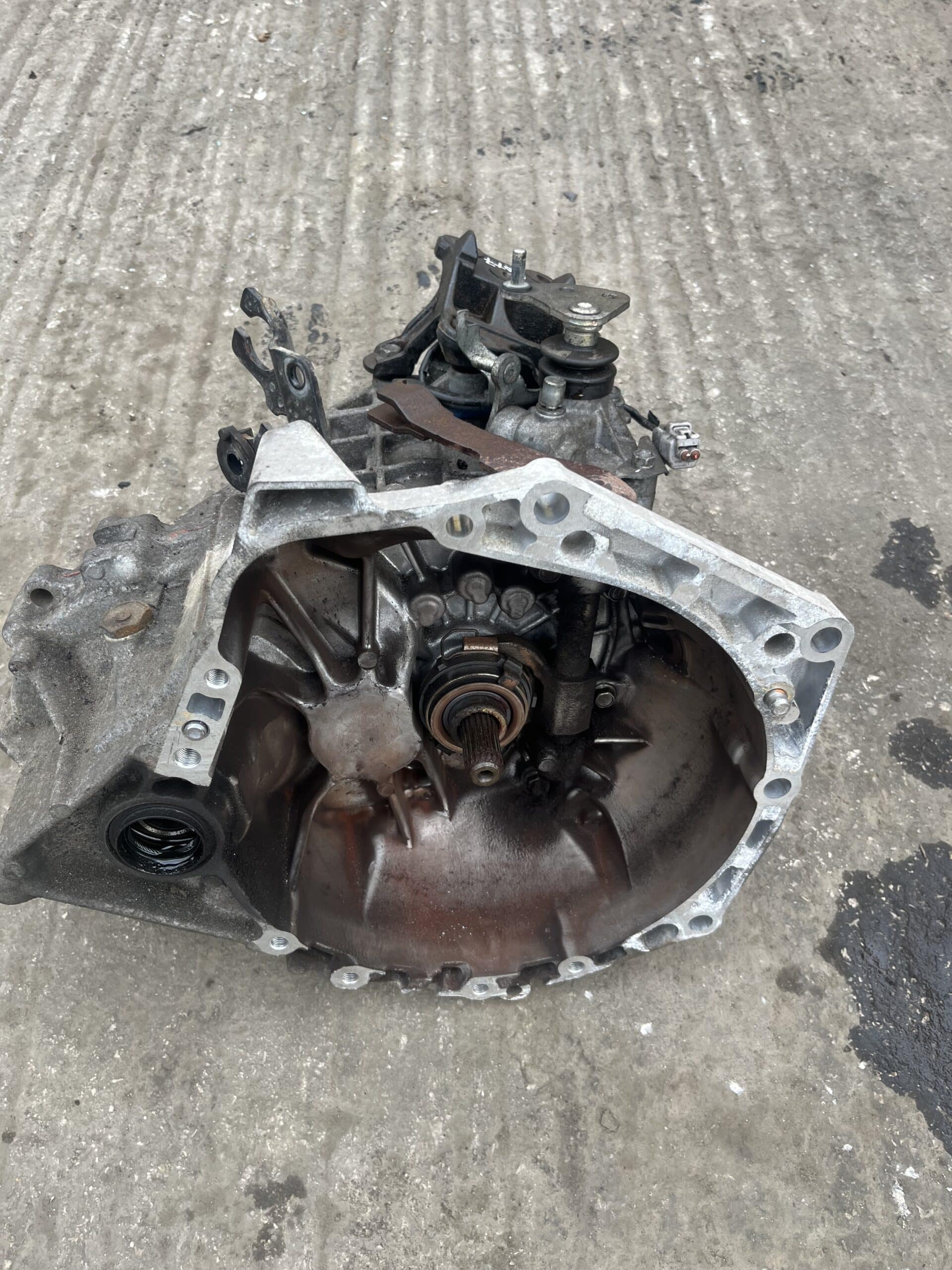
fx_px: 953
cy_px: 635
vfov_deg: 67.3
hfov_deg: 53.1
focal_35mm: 26
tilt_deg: -52.5
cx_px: 476
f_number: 1.6
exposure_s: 1/216
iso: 40
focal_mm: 5.1
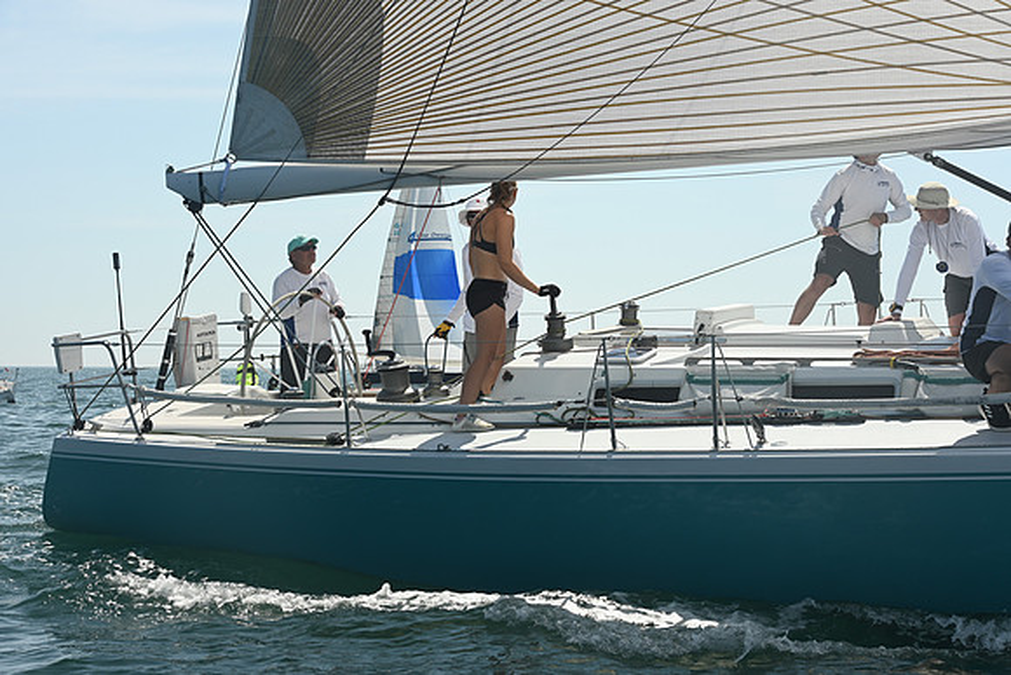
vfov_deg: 19.5
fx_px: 1966
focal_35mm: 70
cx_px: 506
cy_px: 338
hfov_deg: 28.8
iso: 320
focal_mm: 70
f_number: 8
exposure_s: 1/1000
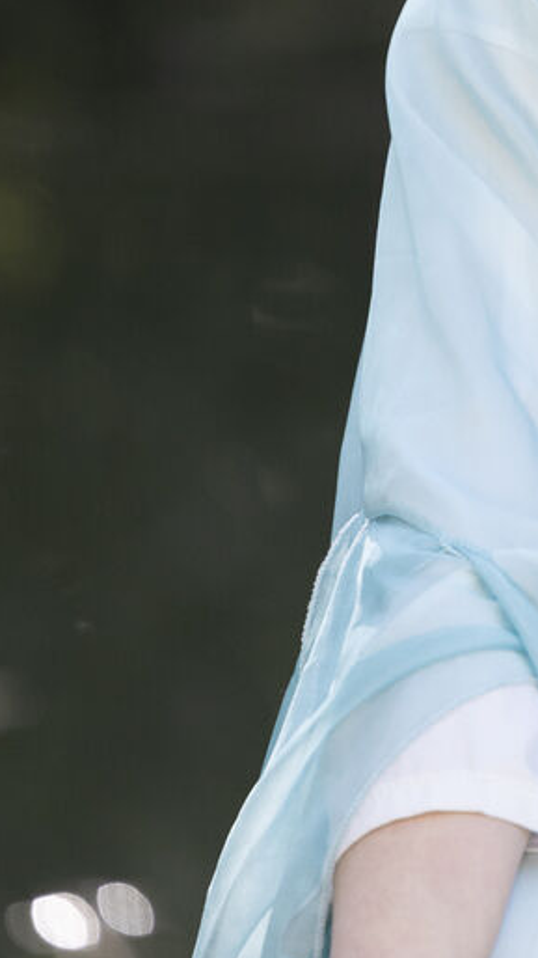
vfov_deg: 2.9
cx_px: 916
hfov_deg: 1.7
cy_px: -88
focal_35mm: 733
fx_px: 18596
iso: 500
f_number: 2.8
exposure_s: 1/250
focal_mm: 200
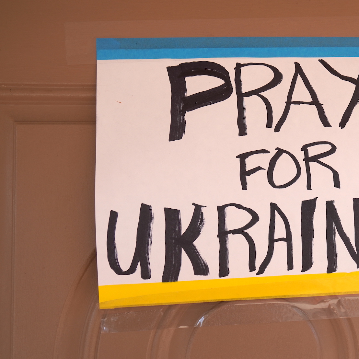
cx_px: 296
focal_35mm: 46
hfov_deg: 35.4
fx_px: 540
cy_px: 194
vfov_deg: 36.8
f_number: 4.5
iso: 100
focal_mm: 20
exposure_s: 1/250
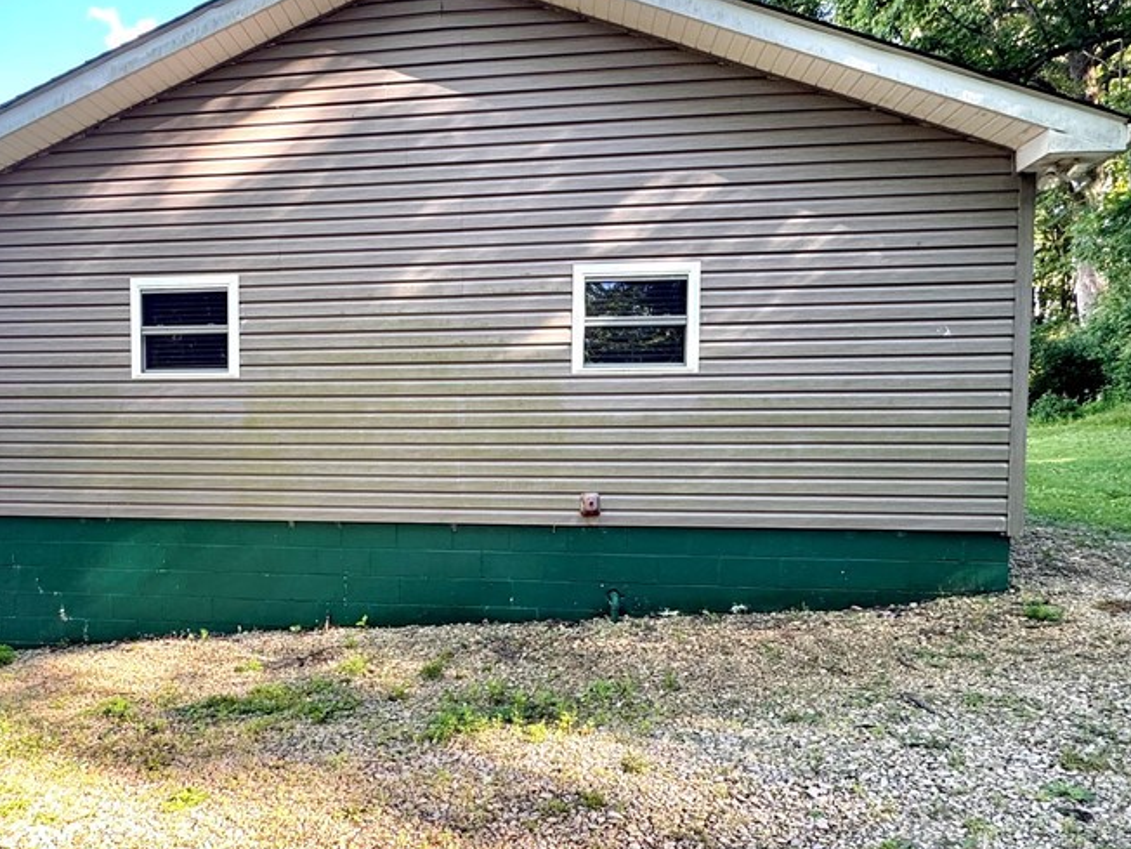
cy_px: 479
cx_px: 465
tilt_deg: -5.9
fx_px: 719
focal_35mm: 22
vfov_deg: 60.9
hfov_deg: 75.7
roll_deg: -1.6
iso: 80
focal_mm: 2.22
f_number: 2.2
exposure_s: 1/99
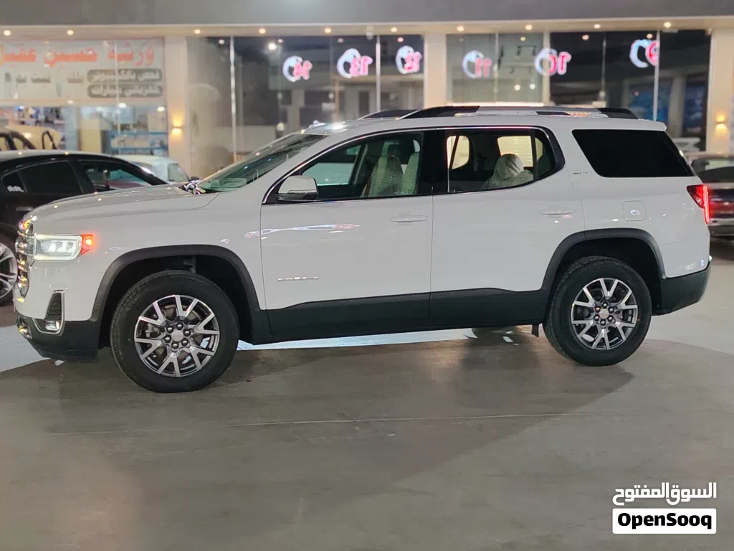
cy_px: 276
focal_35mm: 47
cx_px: 367
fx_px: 997
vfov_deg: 30.9
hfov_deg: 40.4
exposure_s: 1/25
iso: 890
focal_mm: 5.25
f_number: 4
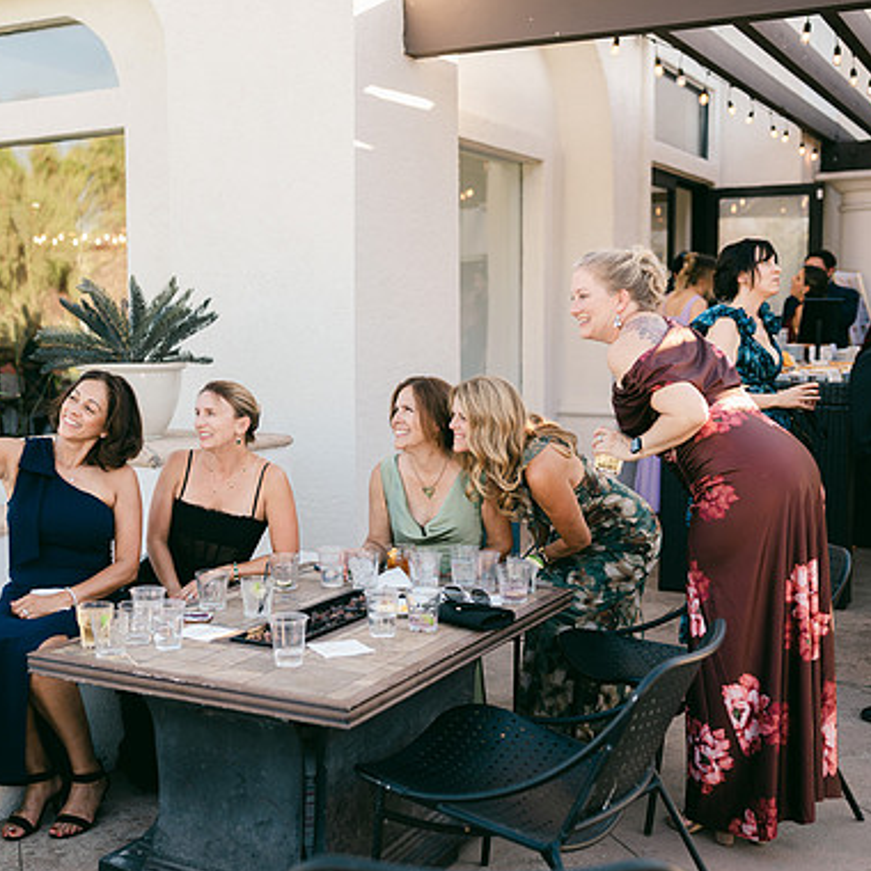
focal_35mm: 46
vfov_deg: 36.8
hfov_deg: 36.4
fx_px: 1309
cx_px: 282
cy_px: 439
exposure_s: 1/250
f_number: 2
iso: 64
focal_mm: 35
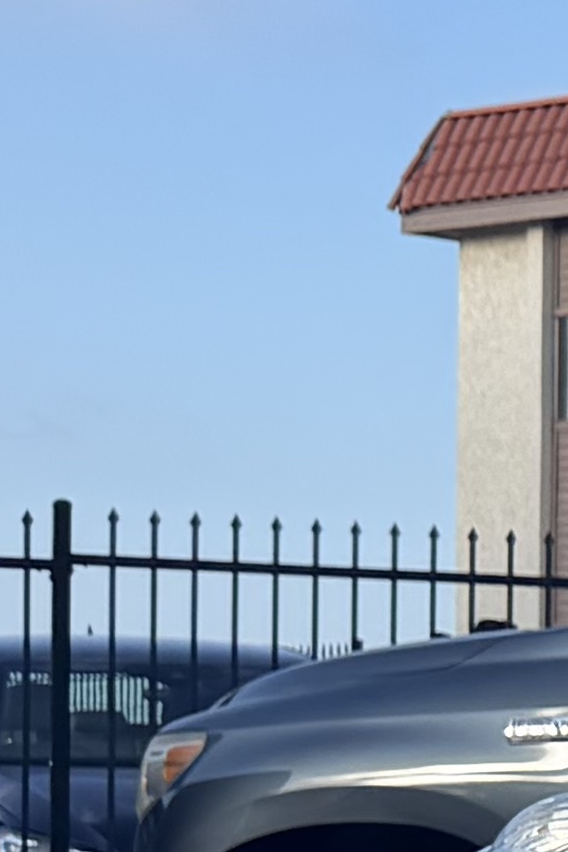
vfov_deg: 12.1
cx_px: 2590
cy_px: 919
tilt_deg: +0.3
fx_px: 3954
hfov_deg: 6.1
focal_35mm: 167
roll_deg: +0.3
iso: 100
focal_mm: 6.76
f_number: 1.78
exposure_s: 1/2169
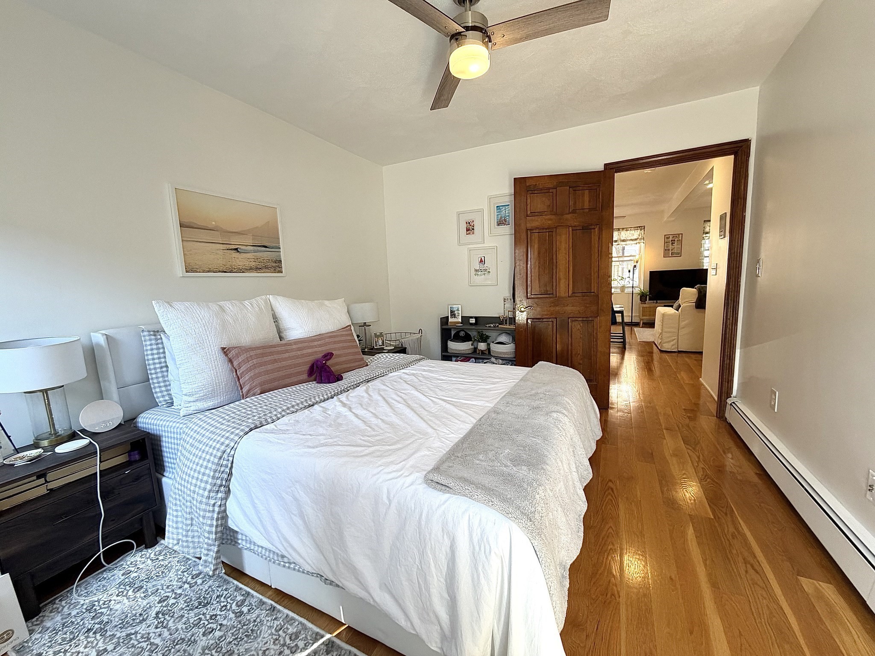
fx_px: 354
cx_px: 438
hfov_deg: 102.1
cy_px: 328
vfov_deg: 85.7
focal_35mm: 14
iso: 125
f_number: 2.2
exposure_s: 1/120
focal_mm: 2.22
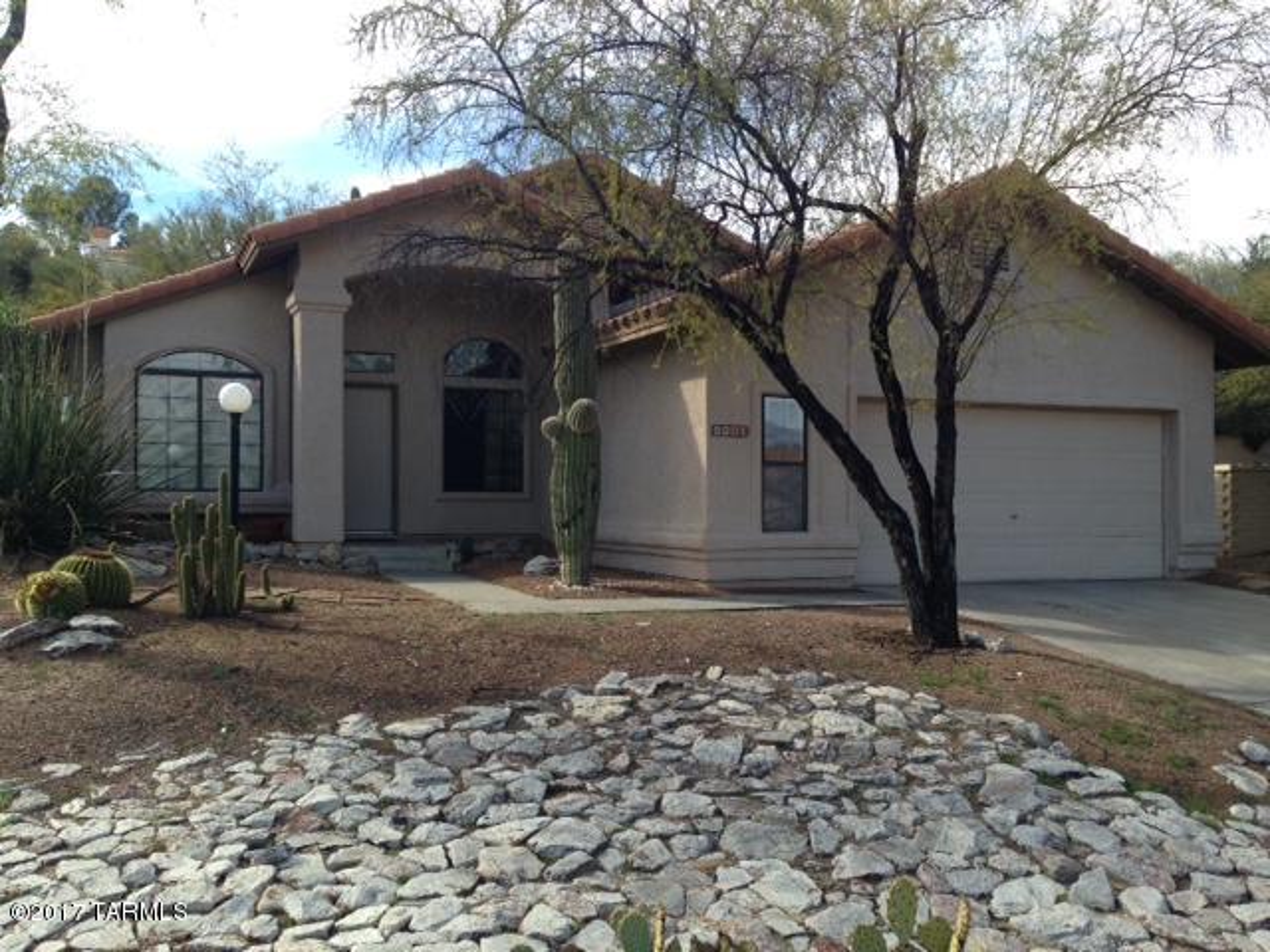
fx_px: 1211
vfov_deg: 42.9
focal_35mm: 33
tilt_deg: -1.5
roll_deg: -0.1
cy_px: 476
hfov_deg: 55.4
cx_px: 635
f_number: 2.4
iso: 50
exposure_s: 1/638
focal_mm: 4.12
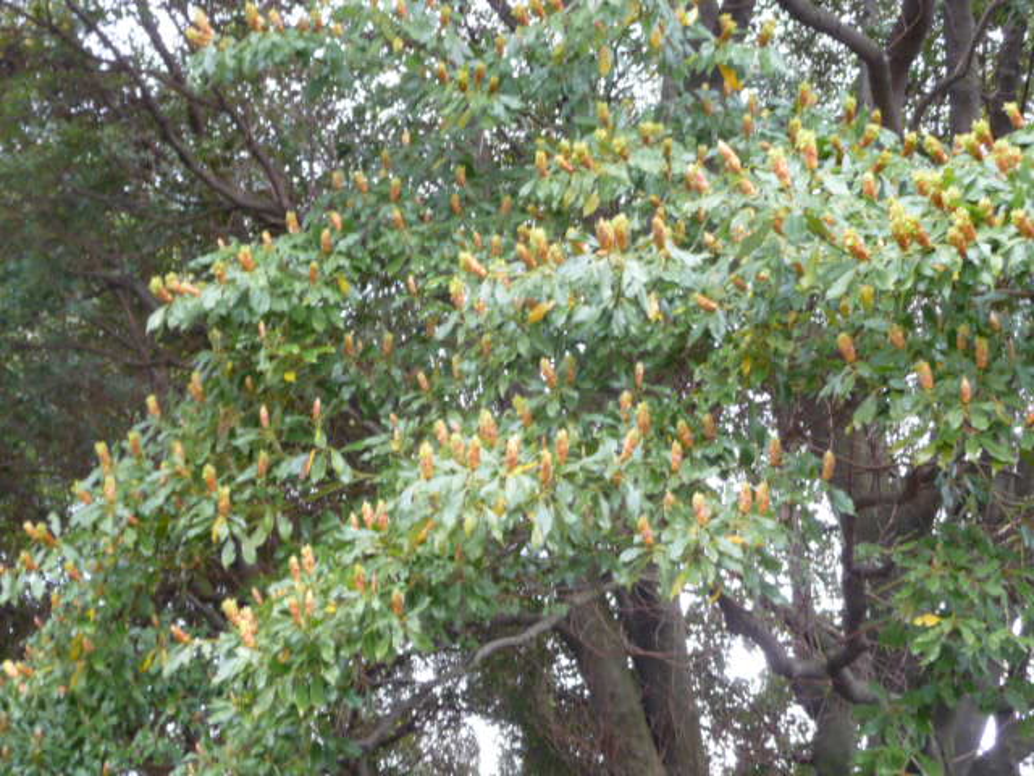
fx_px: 1494
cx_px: 517
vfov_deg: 29.1
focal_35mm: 50
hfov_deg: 38.2
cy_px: 388
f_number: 3.4
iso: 100
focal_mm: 5
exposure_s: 1/30
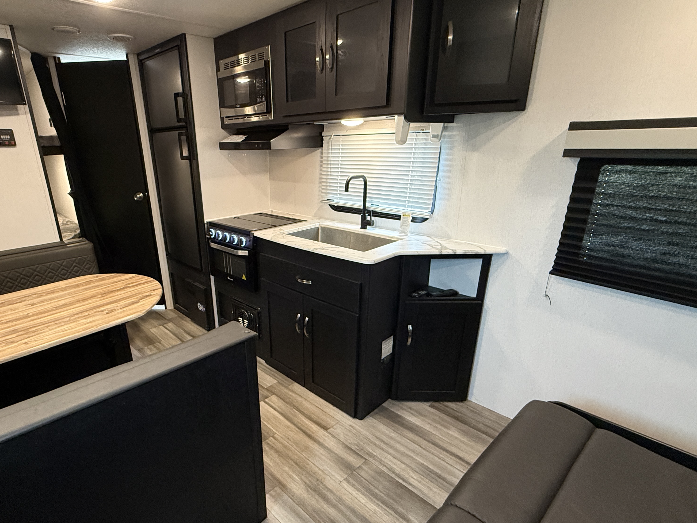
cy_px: 283
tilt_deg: -20.9
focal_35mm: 19
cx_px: 291
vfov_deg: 68.6
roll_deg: -0.5
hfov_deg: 84.0
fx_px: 383
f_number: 2.2
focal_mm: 2.22
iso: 500
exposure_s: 1/60
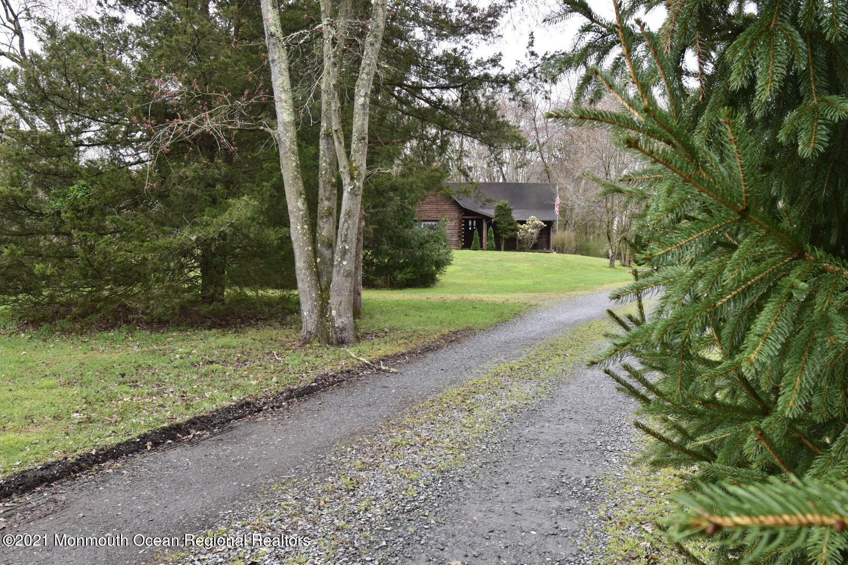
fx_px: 707
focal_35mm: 30
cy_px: 282
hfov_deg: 61.9
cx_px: 424
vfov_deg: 43.6
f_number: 9
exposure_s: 1/125
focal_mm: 20
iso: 400
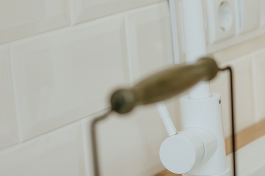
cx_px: 426
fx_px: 1200
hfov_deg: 11.9
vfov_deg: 8.4
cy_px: 102
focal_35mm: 163
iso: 125
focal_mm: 50
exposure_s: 1/200
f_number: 2.8
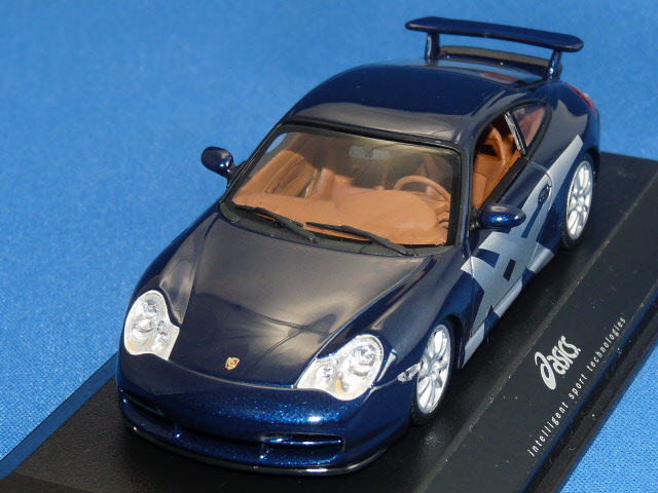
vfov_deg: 12.1
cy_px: 246
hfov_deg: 16.1
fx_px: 2319
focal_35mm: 122
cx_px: 329
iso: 100
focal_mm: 12.4
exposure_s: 1/40
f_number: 4
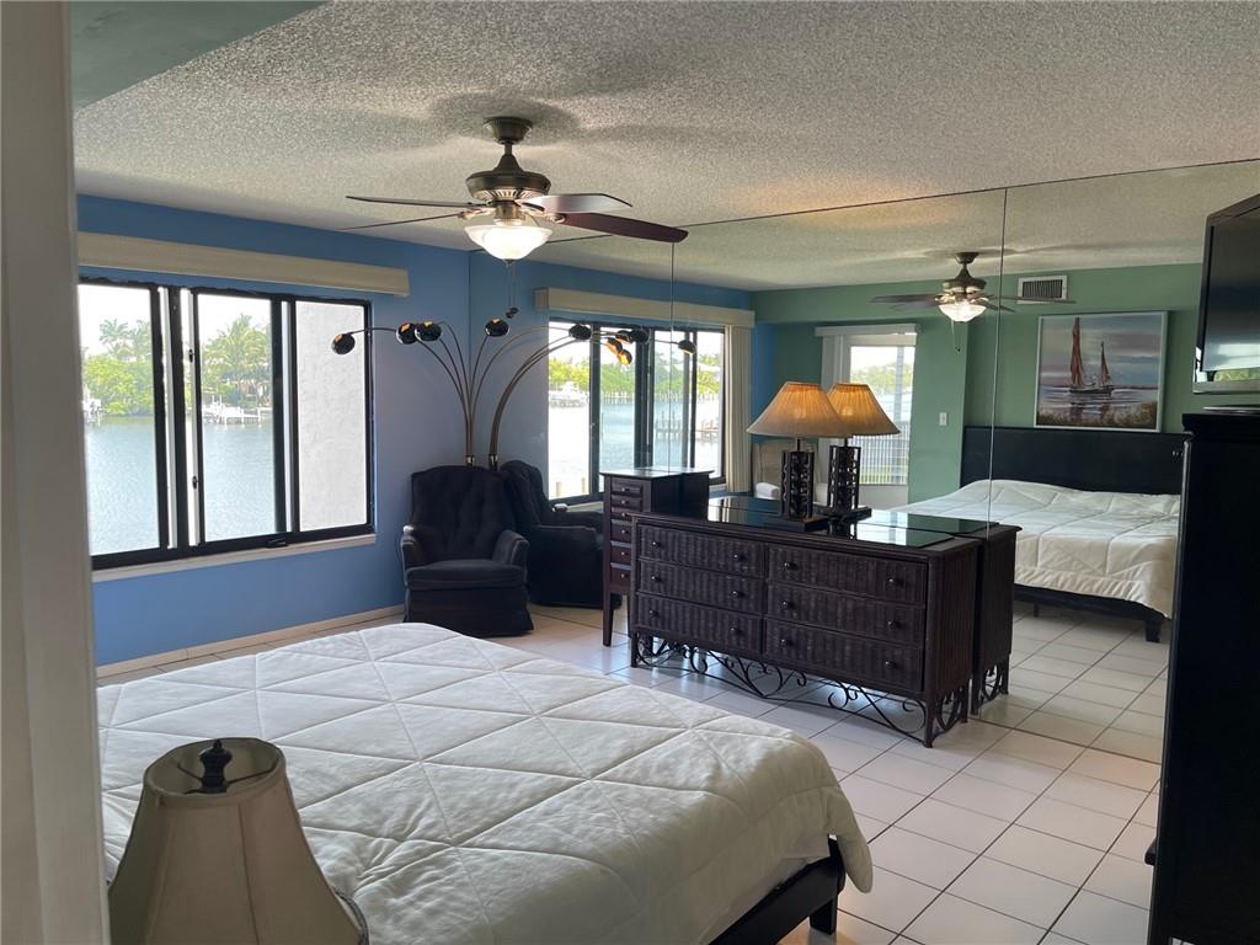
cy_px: 472
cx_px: 630
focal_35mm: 26
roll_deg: -1.2
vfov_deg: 53.1
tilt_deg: -6.7
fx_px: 946
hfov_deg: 67.3
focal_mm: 5.1
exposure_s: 1/120
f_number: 1.6
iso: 64
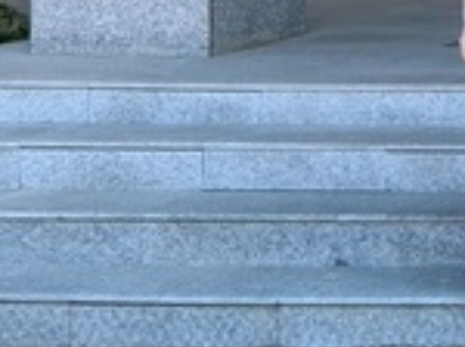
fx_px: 1650
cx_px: 1128
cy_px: -248
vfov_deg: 11.3
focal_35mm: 123
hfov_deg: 12.5
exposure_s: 1/348
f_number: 2.2
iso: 50
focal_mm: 1.95
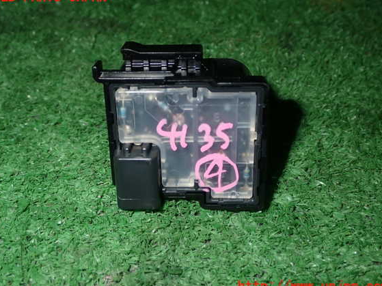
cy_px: 142
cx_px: 187
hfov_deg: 43.0
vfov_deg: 32.9
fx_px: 485
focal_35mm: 44
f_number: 8
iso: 200
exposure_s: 1/40
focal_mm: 7.31
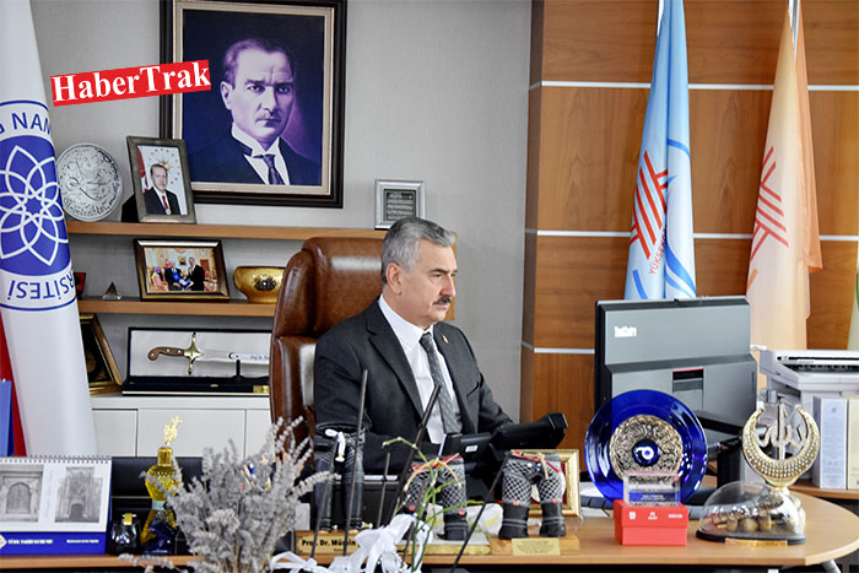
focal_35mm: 75
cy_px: 286
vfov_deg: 18.2
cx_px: 430
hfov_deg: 27.0
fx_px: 1790
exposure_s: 1/60
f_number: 5
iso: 1600
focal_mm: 50
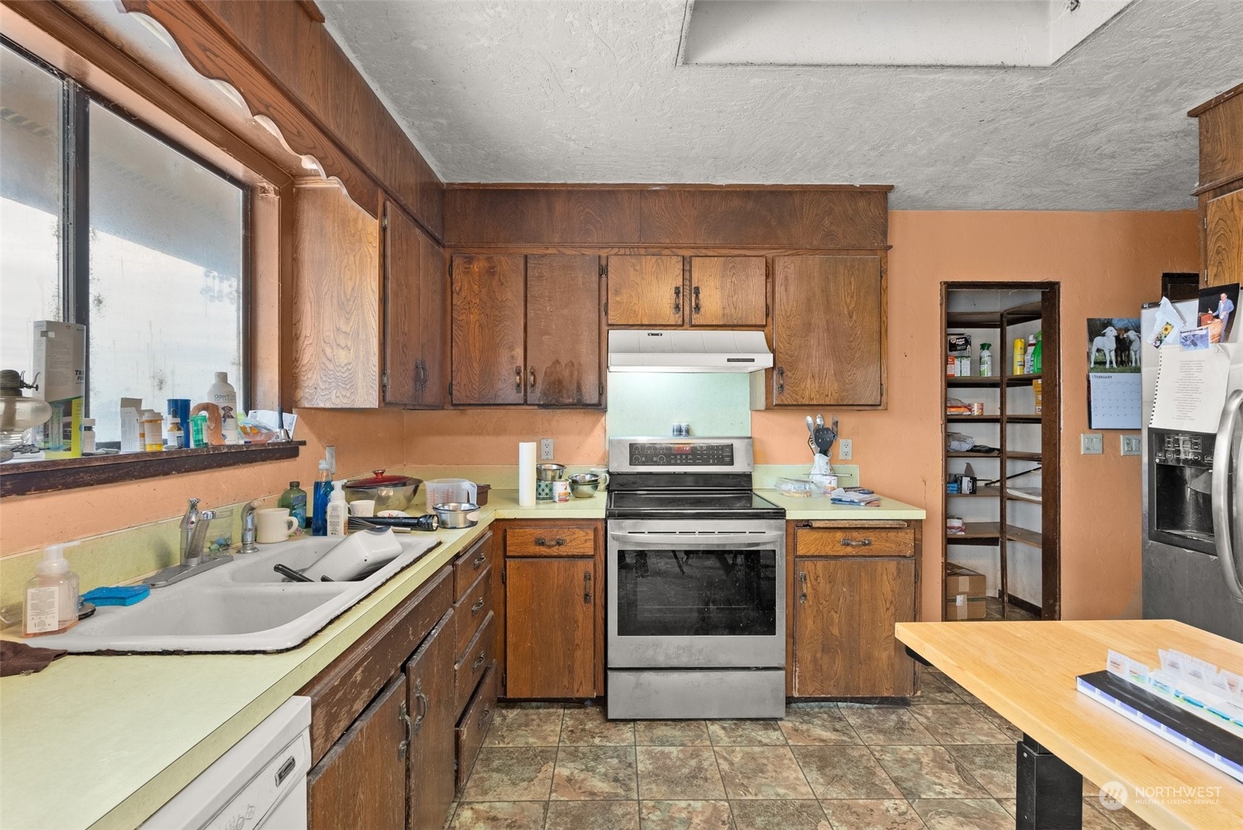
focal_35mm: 16
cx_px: 622
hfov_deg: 96.7
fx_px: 553
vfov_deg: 73.8
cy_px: 415
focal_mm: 16
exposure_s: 1/2
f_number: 8
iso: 500
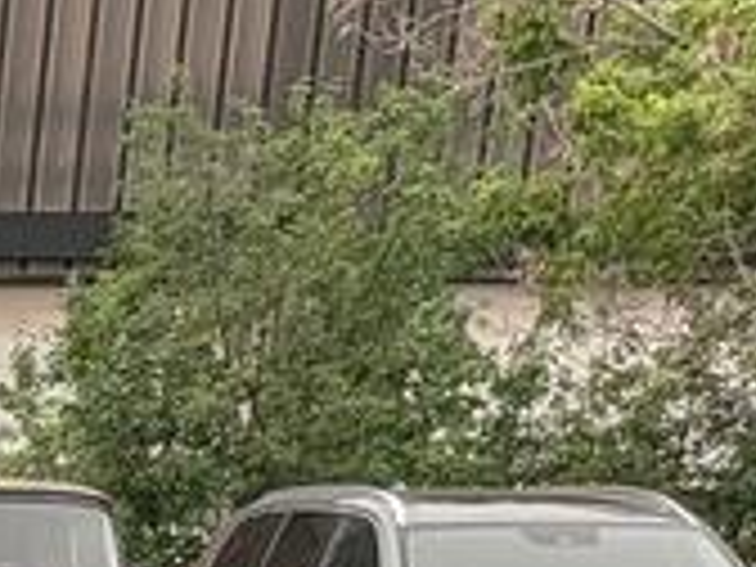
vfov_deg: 6.8
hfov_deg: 9.0
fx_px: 3997
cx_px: -1395
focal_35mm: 183
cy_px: 2074
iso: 36
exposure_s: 1/97.9
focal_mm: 4.53
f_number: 1.7
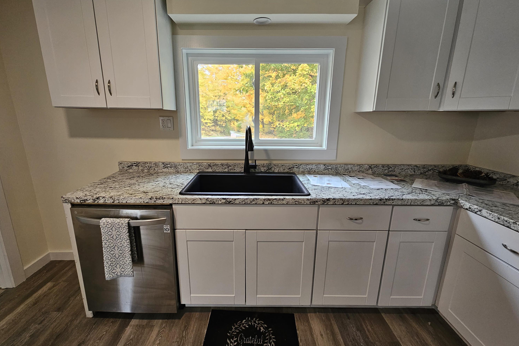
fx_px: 202
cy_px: 172
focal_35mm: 14
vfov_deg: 81.2
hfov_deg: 104.2
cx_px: 256
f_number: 2.2
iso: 125
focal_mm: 2.2
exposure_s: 1/60
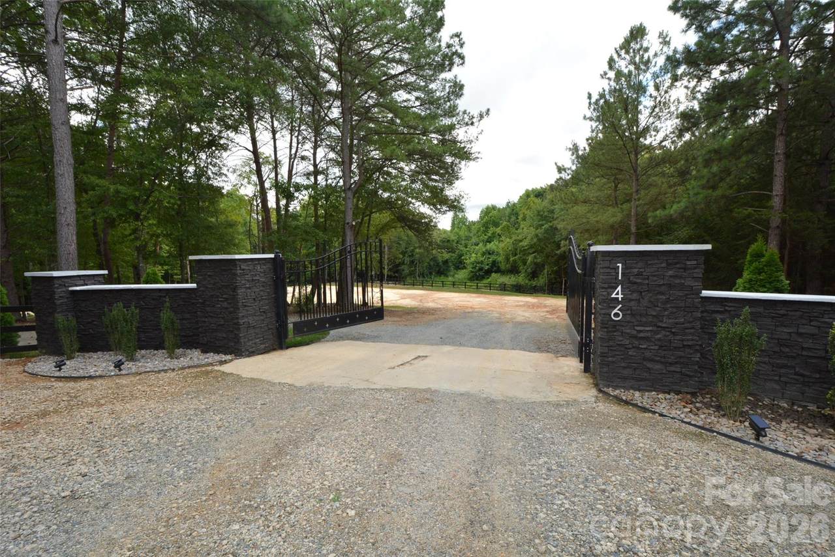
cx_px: 418
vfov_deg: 77.4
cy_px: 278
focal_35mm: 15
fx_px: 348
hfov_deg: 100.4
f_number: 9
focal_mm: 10
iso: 500
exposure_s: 1/200
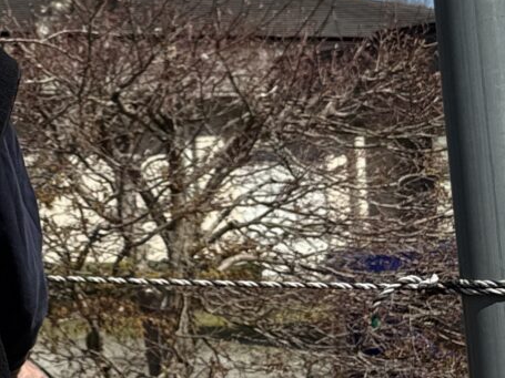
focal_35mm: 108
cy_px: -47
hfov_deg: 15.6
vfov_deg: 13.4
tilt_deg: +8.7
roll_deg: +0.6
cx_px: -410
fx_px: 1575
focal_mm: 6.76
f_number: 1.78
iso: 80
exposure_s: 1/6410
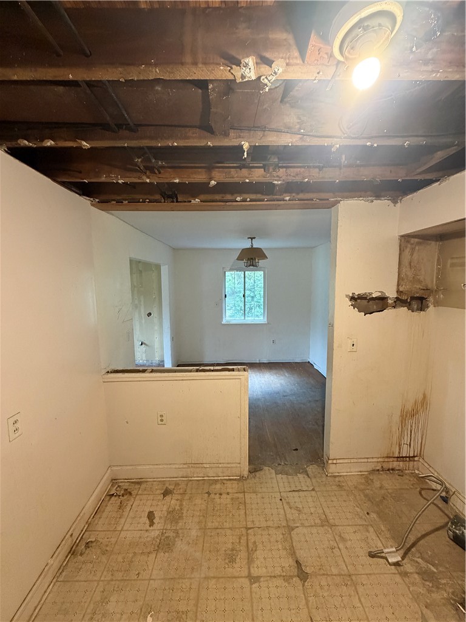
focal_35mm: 14
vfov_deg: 102.1
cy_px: 311
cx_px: 233
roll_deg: +0.6
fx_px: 251
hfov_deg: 85.7
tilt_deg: -6.6
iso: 500
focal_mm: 2.22
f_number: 2.2
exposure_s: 1/60
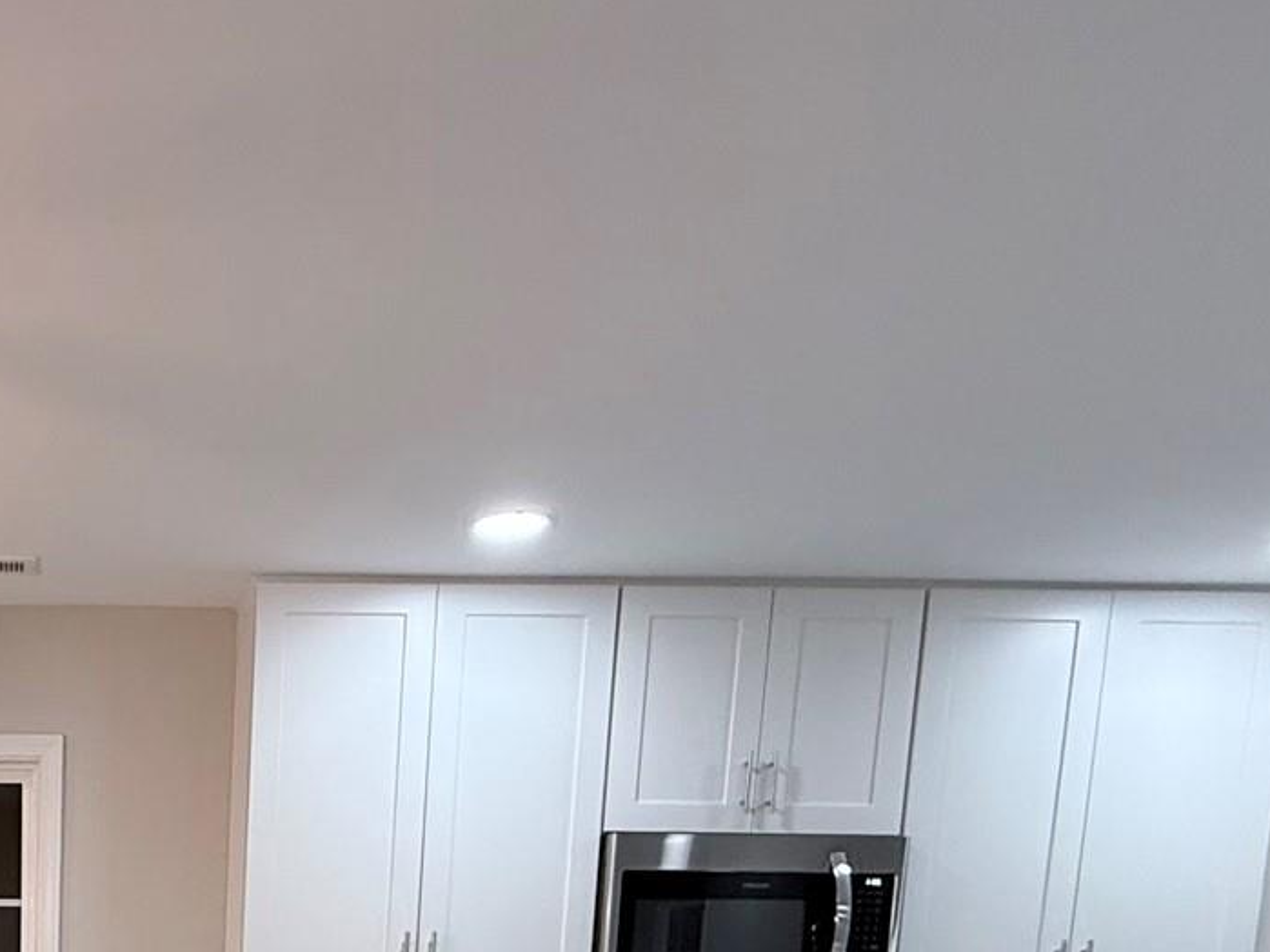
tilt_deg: -7.6
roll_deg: +0.0
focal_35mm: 41
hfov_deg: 40.5
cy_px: 1215
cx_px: 18
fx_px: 1504
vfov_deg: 29.0
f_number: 2.2
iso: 200
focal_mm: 2.22
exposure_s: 1/120
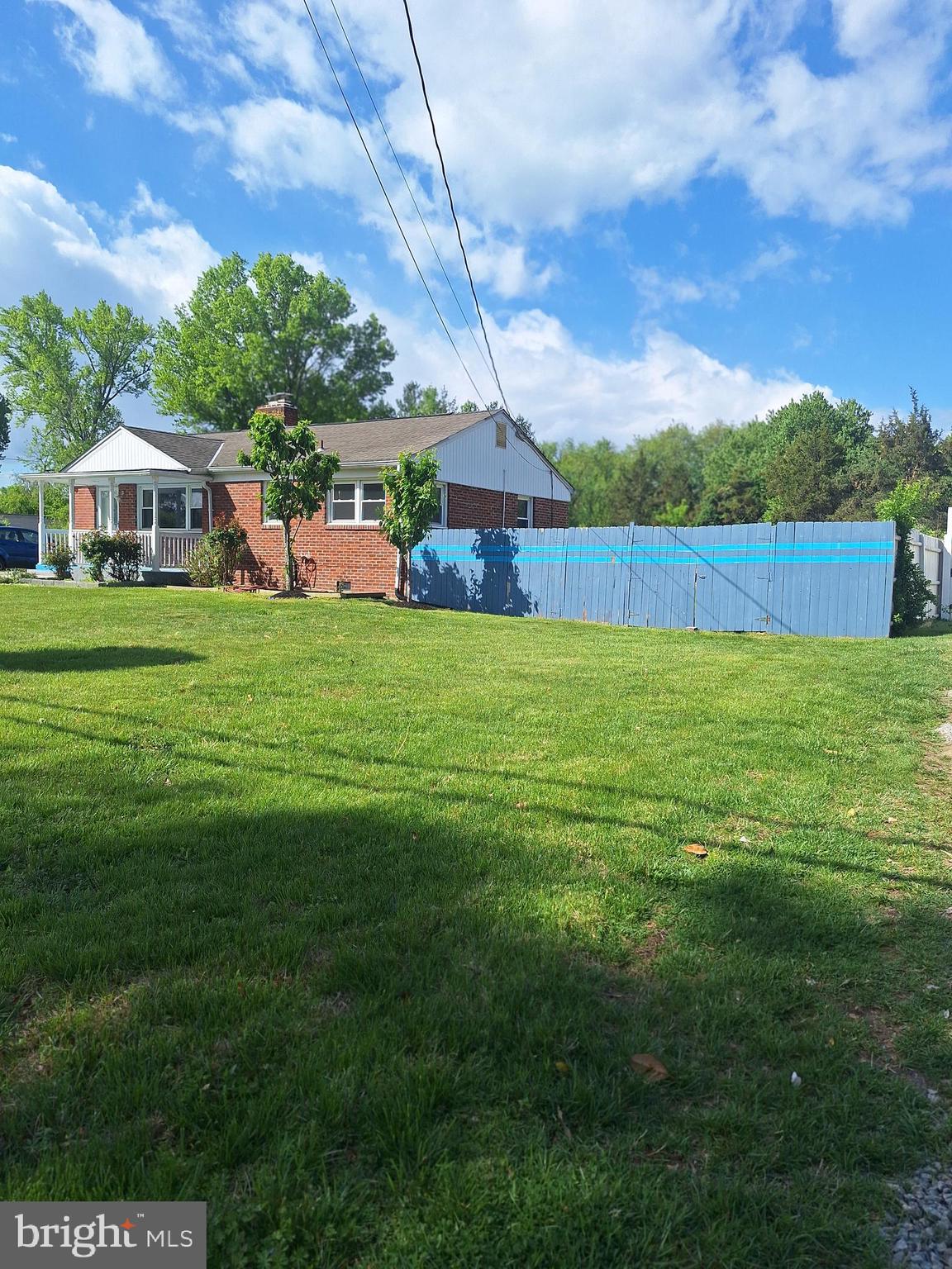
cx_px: 476
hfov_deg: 58.9
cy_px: 634
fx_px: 843
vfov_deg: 73.9
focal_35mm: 23
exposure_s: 1/3205
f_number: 1.8
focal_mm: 5.54
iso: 40
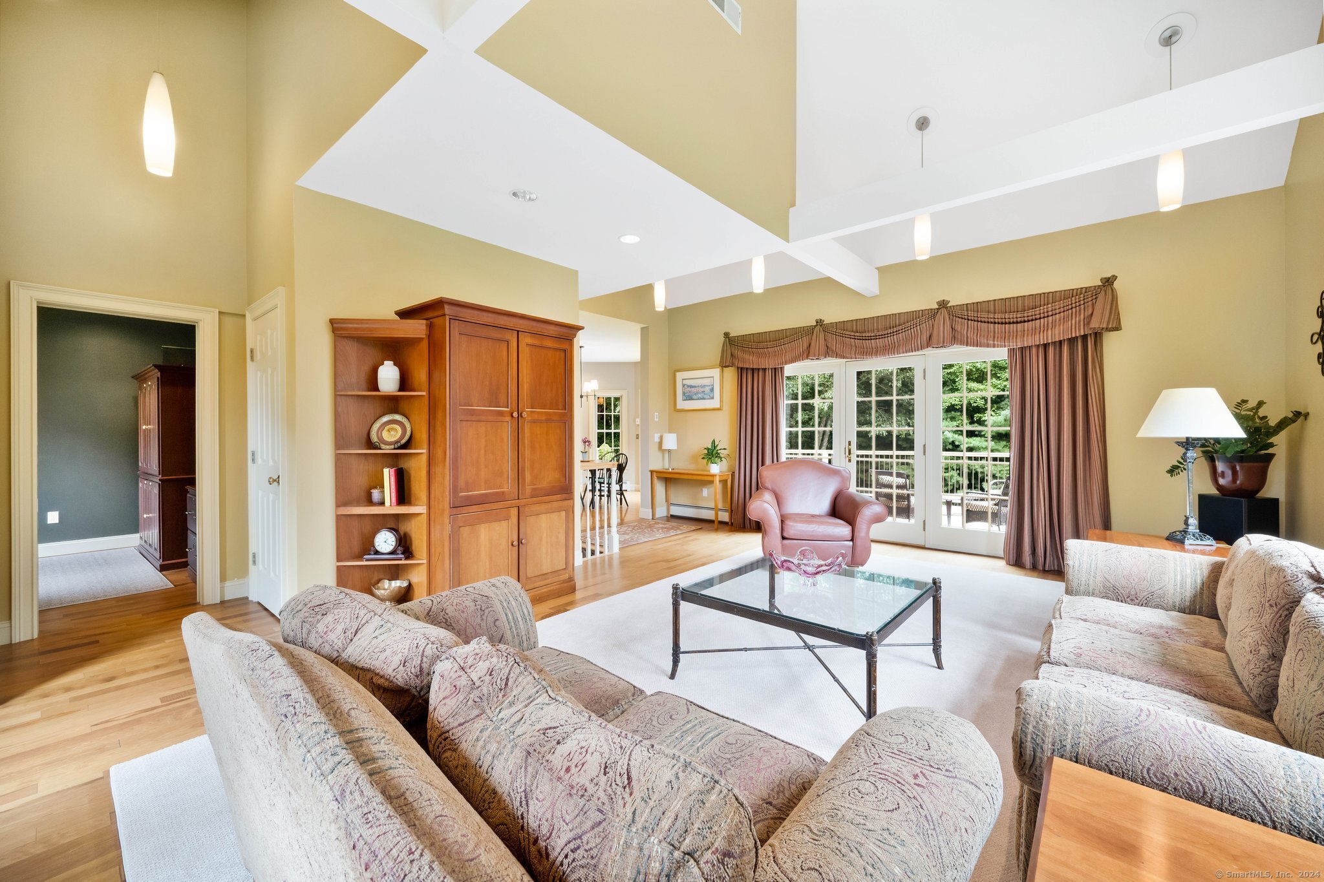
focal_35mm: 14
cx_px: 662
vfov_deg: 81.2
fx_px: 515
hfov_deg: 104.3
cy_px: 441
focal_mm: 14
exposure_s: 1/4
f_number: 10
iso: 800
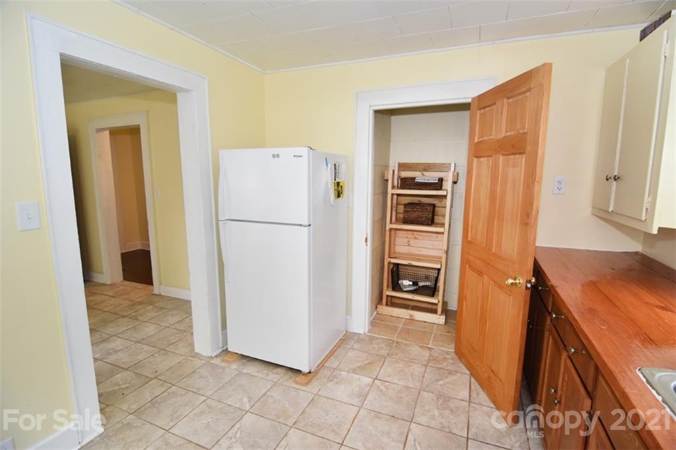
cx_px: 338
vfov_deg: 72.0
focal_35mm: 16
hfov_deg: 95.0
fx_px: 310
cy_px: 225
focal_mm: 11
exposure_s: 1/60
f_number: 4
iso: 720
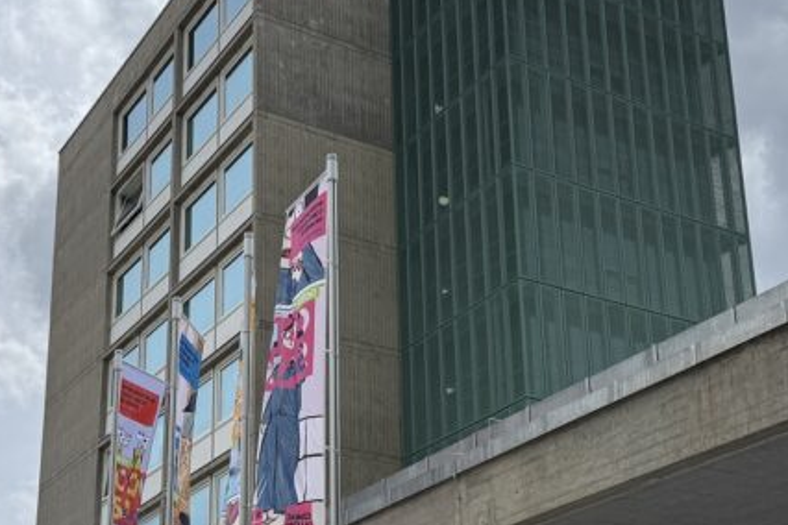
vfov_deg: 22.3
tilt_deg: +18.4
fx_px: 1313
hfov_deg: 33.4
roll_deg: +2.0
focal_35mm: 60
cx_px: 422
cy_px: 420
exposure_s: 1/9091
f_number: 1.78
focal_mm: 6.76
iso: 80
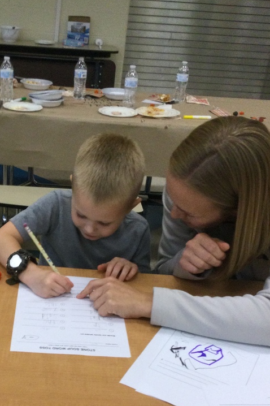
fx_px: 518
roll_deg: -3.3
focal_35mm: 46
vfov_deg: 42.0
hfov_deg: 28.7
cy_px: 282
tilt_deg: -27.0
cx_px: 59
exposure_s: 1/30
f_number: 2.4
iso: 40
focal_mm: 3.3
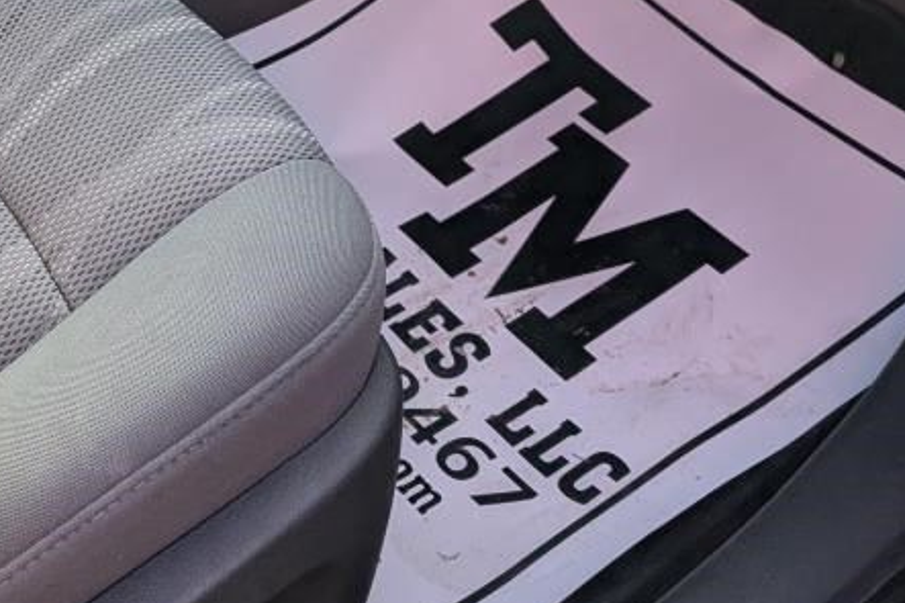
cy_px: -217
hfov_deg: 26.8
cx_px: 38
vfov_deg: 17.5
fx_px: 1809
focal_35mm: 72
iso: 20
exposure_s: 1/190
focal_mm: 6.9
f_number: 1.68
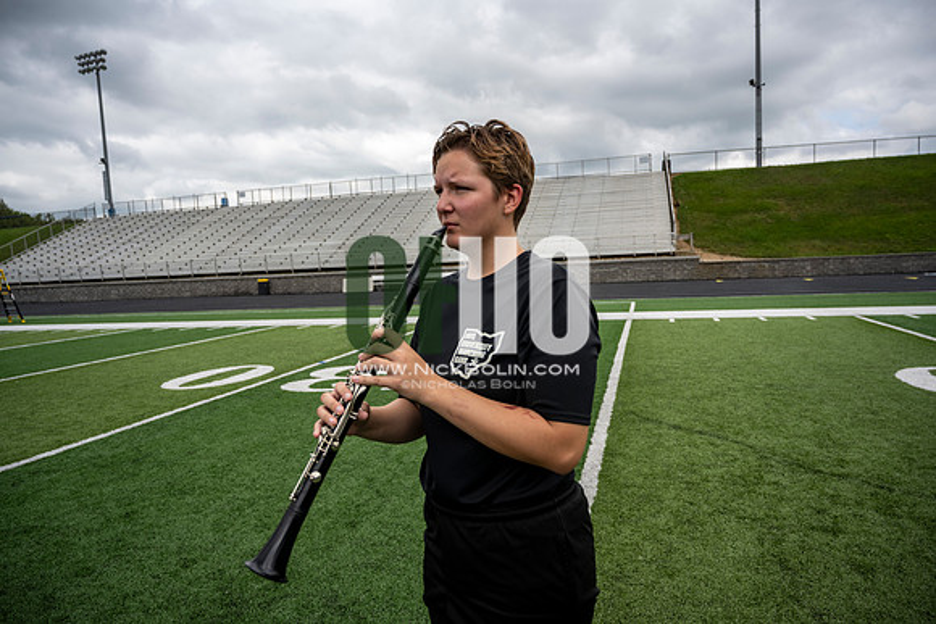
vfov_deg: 53.2
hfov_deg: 73.7
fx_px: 624
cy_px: 312
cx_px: 468
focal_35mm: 24
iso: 160
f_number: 4
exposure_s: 1/800
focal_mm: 24
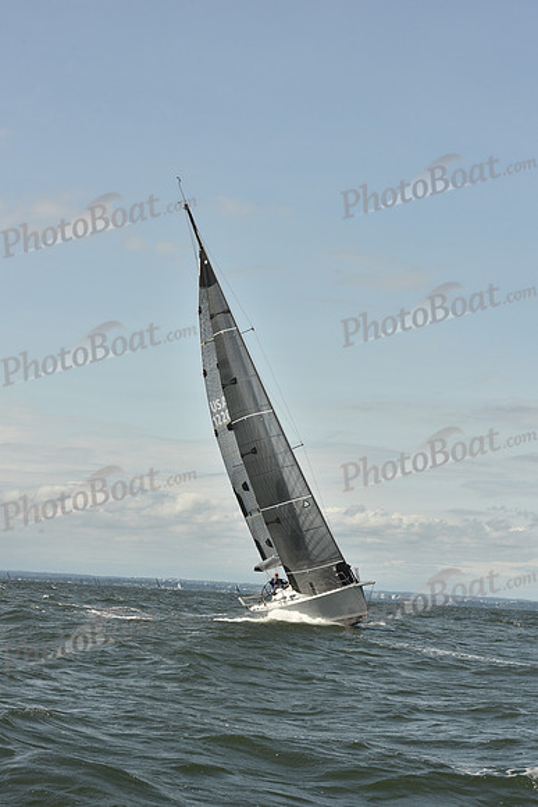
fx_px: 1747
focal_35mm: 78
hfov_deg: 17.5
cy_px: 404
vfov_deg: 26.0
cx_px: 269
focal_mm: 78
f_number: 9
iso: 250
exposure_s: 1/800
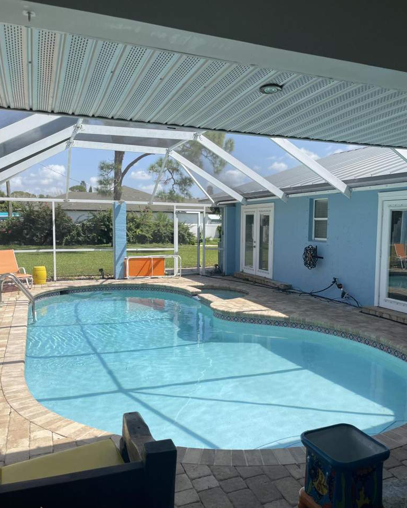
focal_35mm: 27
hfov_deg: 53.2
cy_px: 255
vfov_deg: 64.1
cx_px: 208
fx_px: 407
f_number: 1.6
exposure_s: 1/2288
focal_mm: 5.1
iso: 32
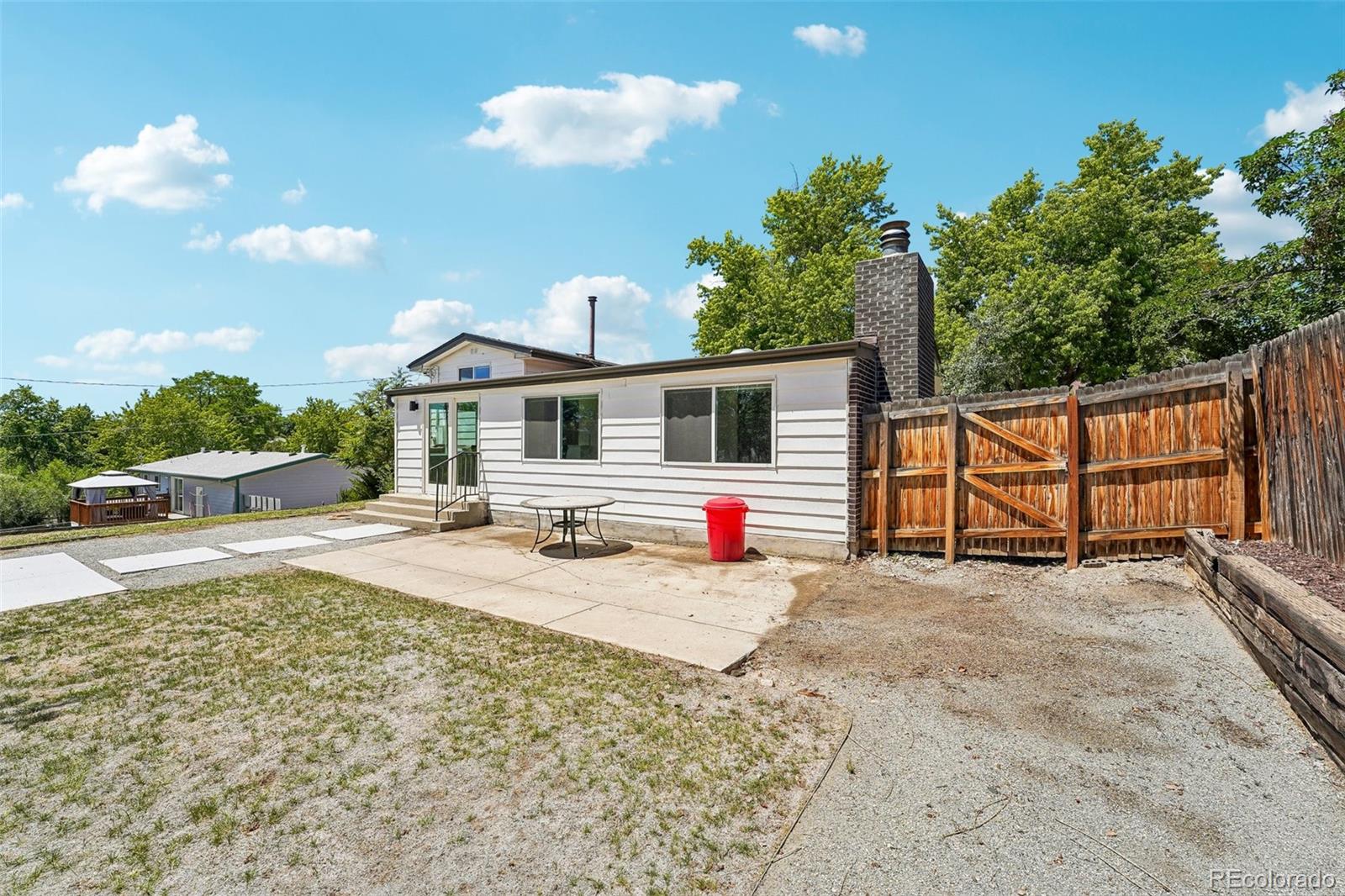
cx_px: 672
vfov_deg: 81.2
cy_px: 448
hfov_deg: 104.3
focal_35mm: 14
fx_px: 523
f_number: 9
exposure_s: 1/320
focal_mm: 14
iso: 100
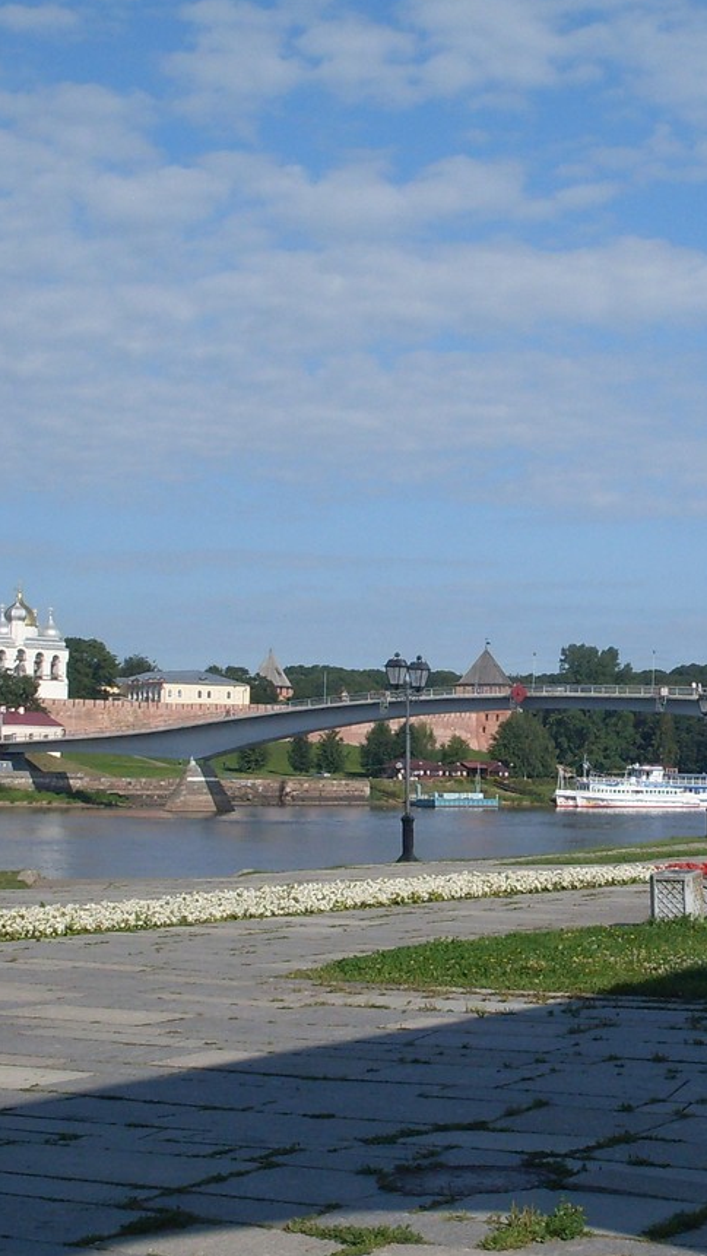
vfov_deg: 30.5
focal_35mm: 69
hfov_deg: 17.2
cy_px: 693
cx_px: 667
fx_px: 2299
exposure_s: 1/350
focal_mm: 6.3
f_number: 8.4
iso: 80
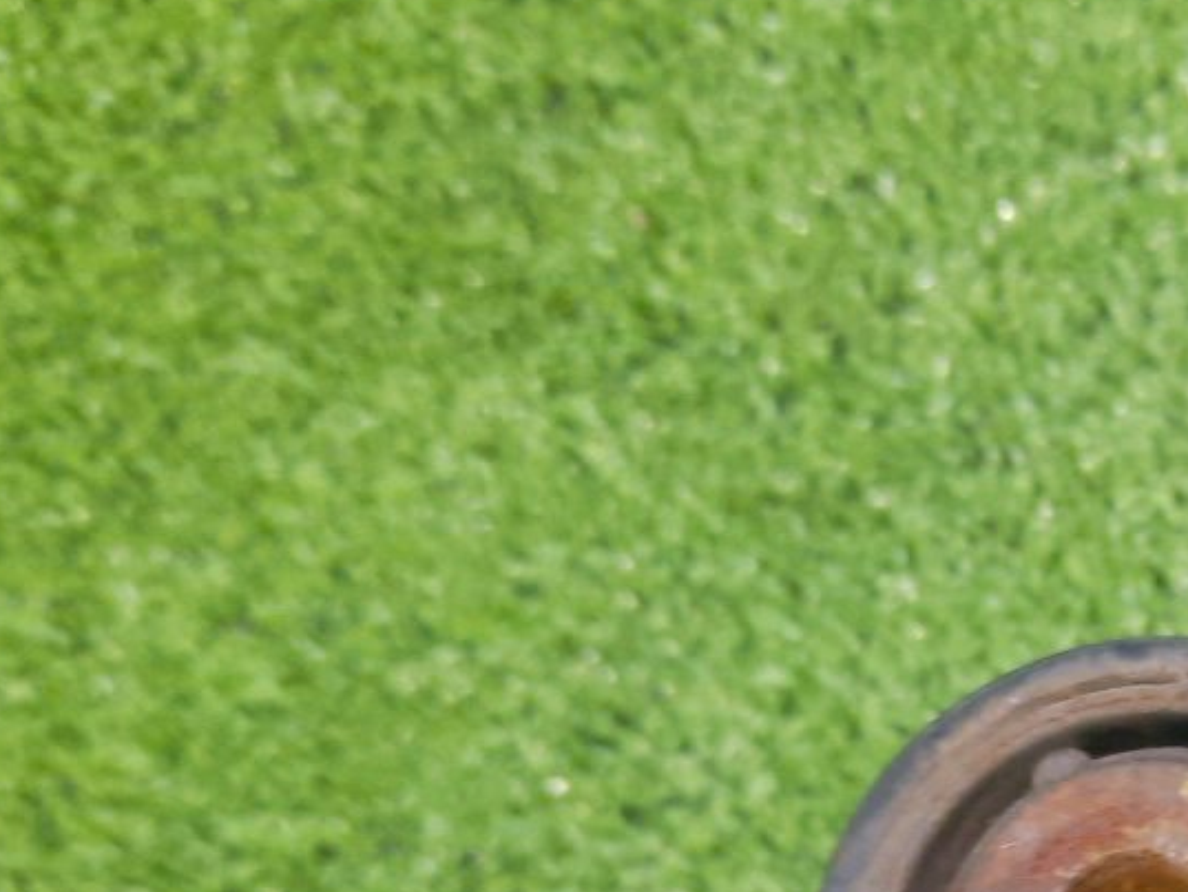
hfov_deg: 26.6
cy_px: 950
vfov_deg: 21.0
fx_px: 2300
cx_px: 1316
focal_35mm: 67
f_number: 2
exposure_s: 1/25
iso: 348
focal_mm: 4.6
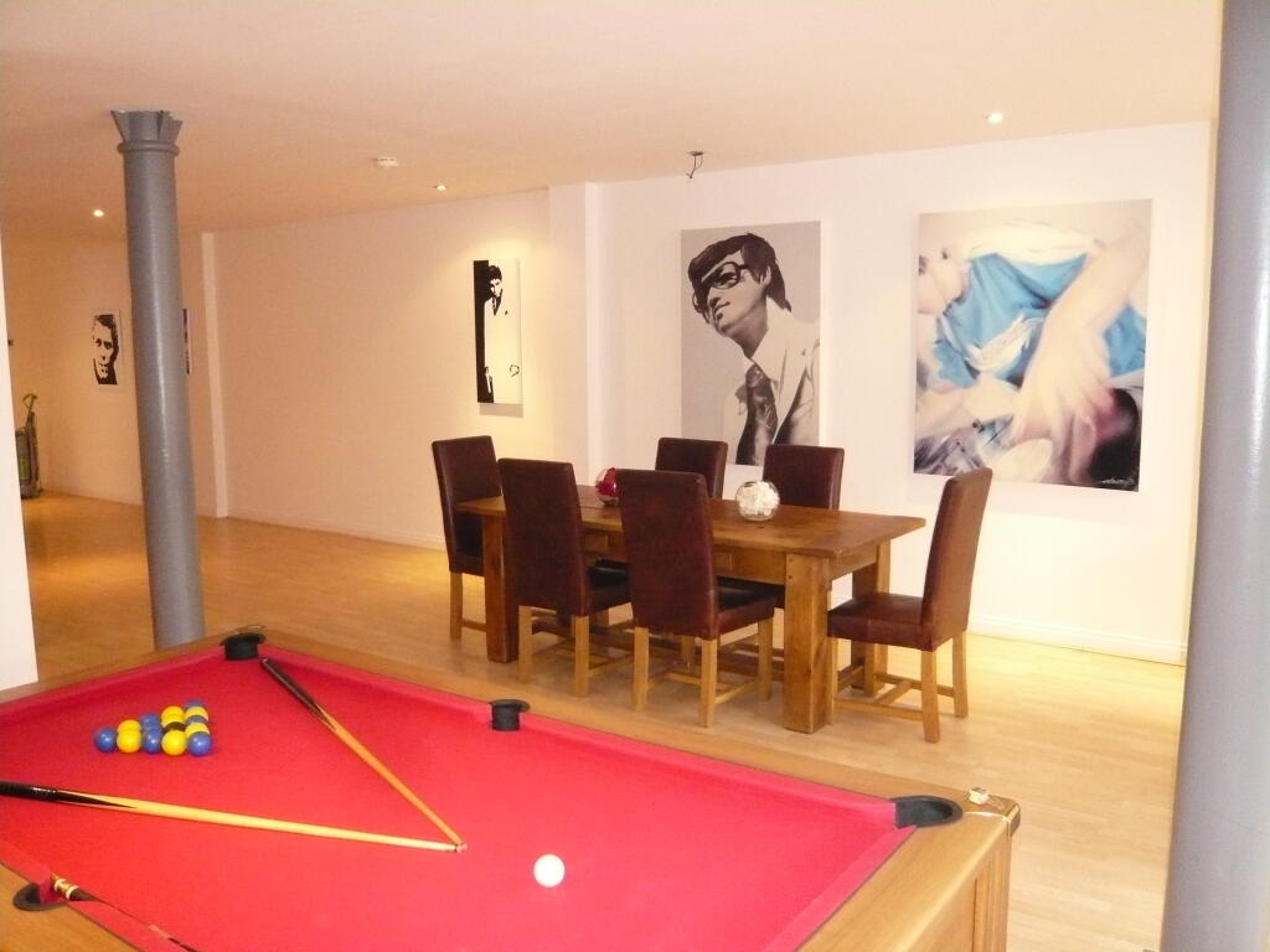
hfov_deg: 63.4
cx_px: 635
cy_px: 476
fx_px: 1027
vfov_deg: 49.7
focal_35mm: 28
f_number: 2.8
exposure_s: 1/30
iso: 640
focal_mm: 4.6
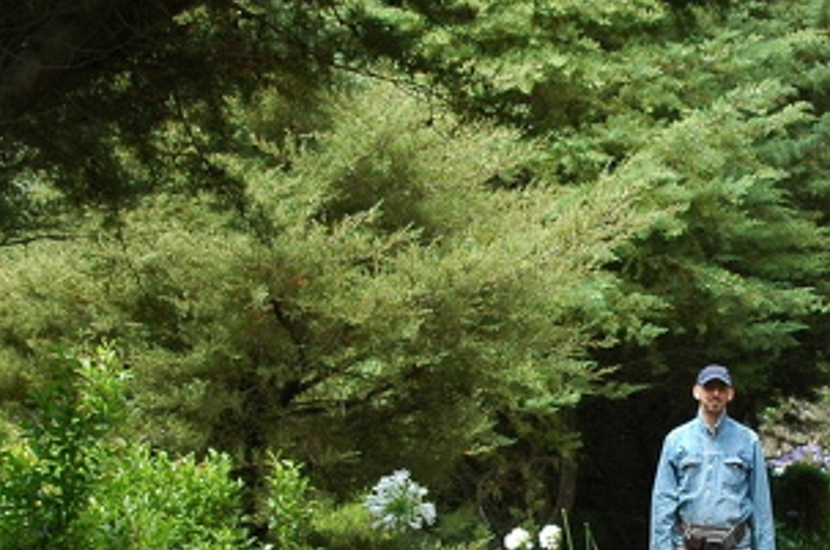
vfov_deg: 14.5
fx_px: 2164
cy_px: 394
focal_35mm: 94
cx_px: 699
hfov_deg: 21.4
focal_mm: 24
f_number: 6.3
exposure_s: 1/160
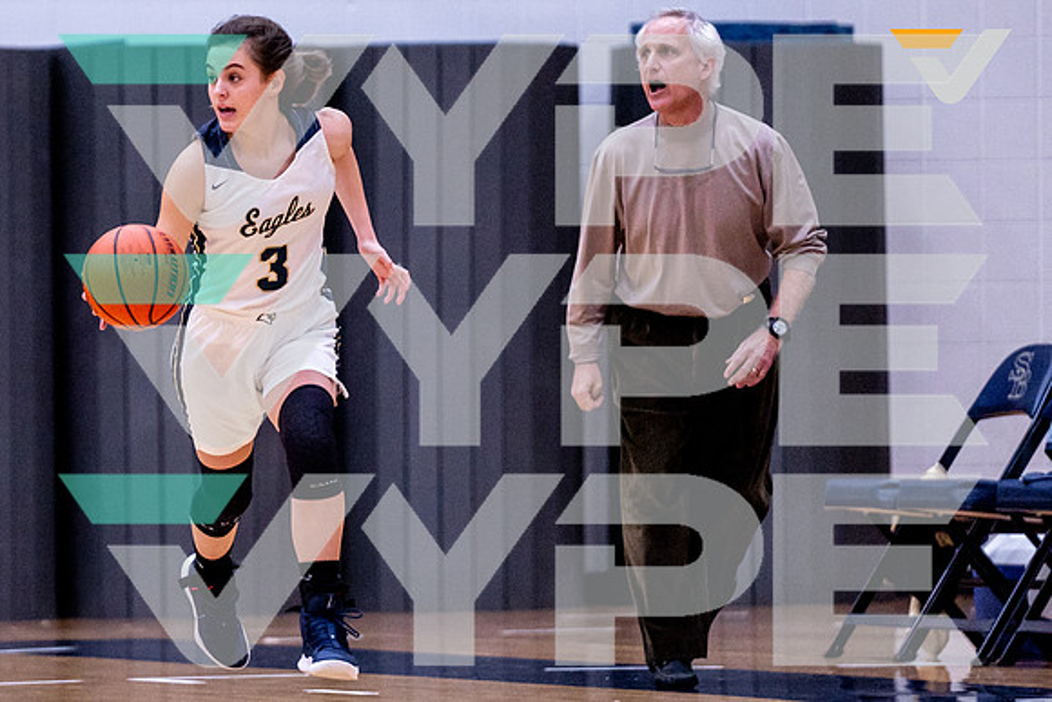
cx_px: 230
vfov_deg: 3.6
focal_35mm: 384
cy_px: 328
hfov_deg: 5.4
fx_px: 11213
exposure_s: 1/1250
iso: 2000
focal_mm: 200
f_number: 2.8
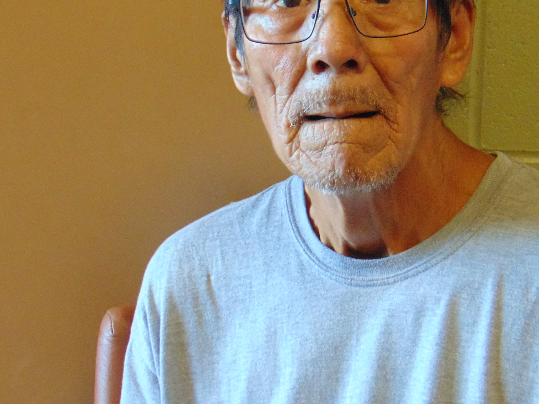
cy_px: 95
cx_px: 367
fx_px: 1464
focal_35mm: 94
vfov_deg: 15.6
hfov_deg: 20.8
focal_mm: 9
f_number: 3.5
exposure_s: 1/30
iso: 400
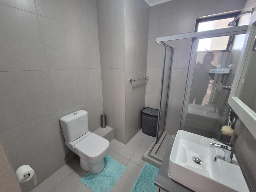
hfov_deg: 106.2
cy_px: 96
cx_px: 128
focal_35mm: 13
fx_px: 96
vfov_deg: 89.9
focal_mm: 2.2
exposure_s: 1/50
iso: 400
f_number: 2.2
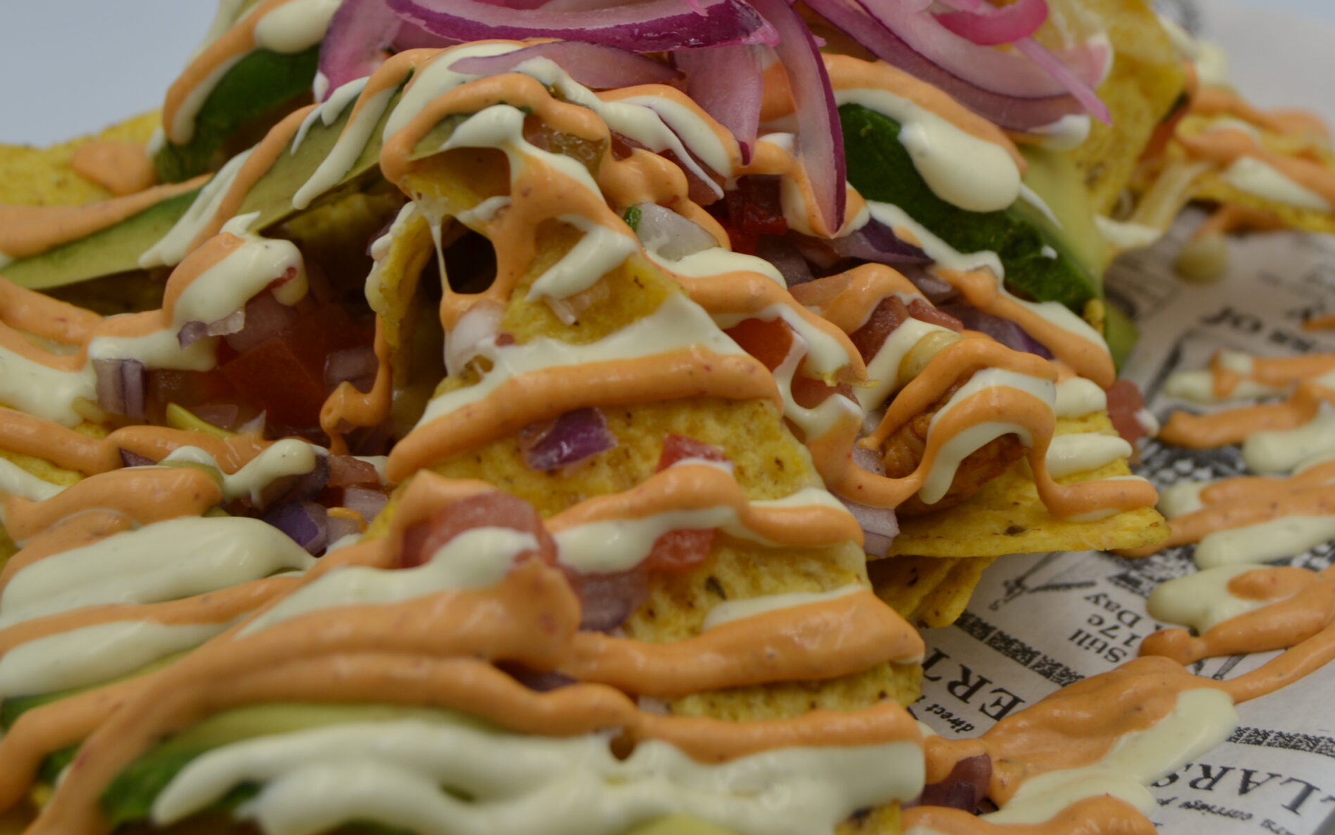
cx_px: 719
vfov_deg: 20.3
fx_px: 2317
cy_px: 249
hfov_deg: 32.1
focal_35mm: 64
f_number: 5.6
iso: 100
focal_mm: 31
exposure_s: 1/125
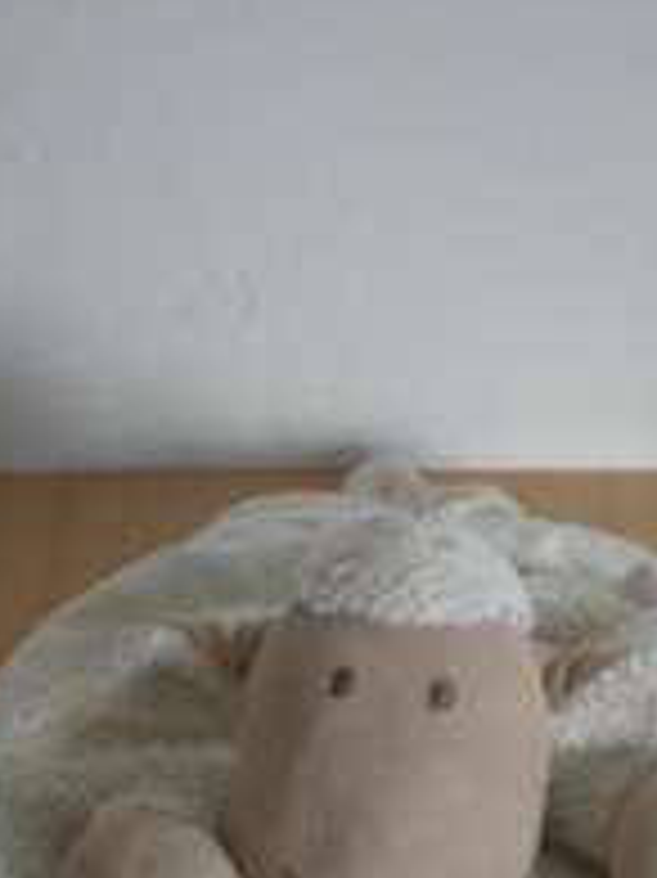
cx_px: 382
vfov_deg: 25.3
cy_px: 680
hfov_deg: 19.4
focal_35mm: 76
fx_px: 1925
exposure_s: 1/35.4
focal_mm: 6.3
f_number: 3.1
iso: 200
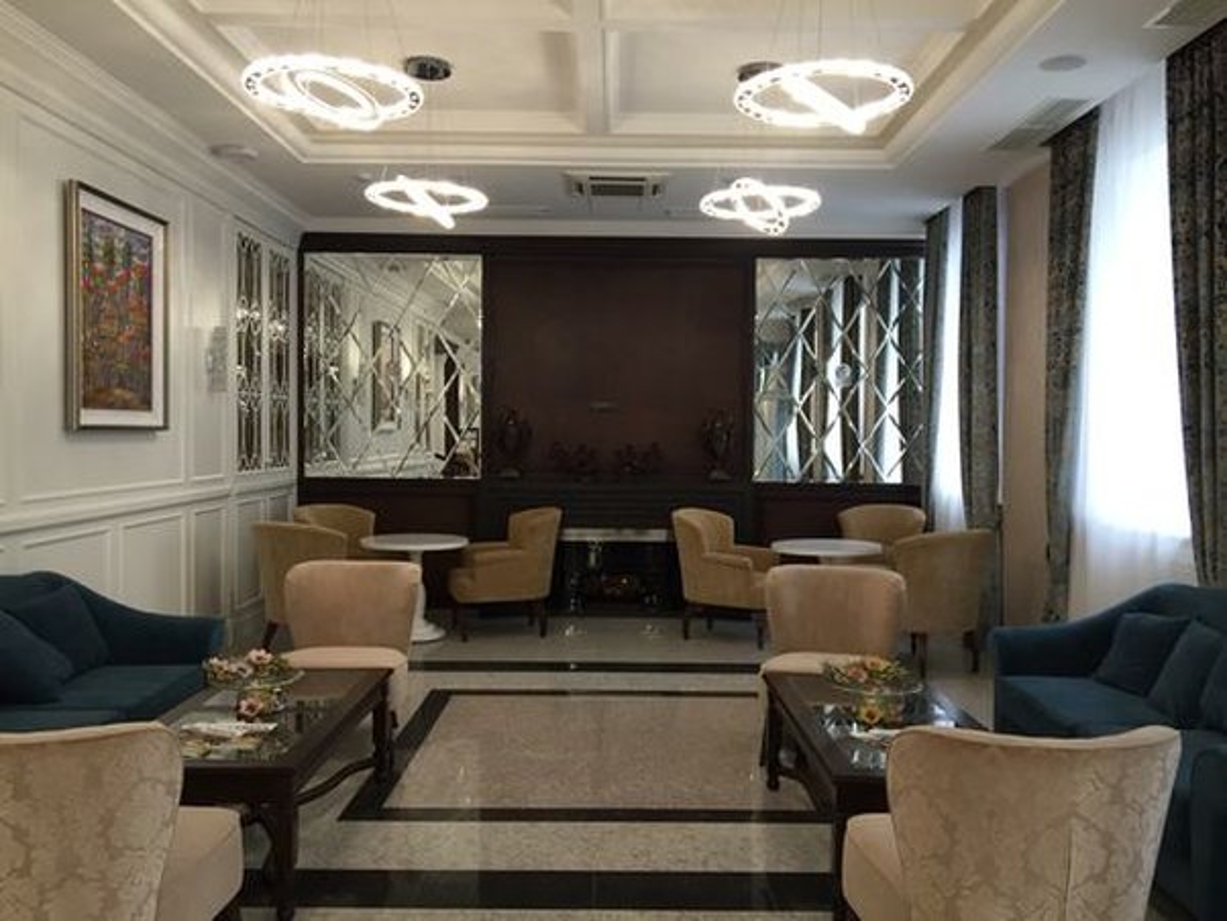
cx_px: 614
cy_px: 460
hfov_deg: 61.6
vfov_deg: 48.3
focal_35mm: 29
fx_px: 1028
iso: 100
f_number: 2.2
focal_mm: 4.15
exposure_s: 1/33
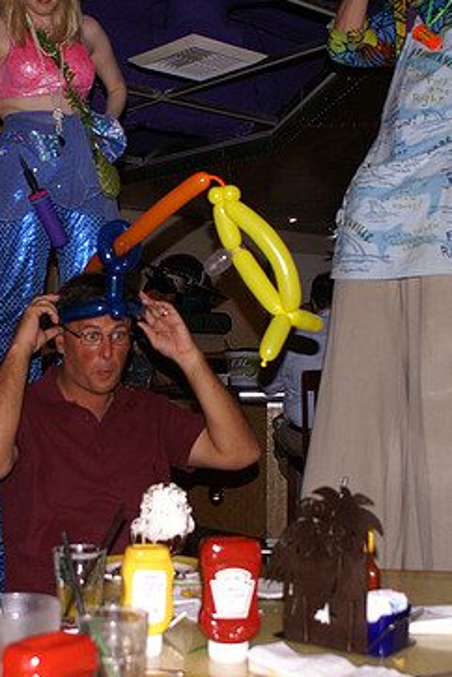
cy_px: 338
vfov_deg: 41.1
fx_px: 902
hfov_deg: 27.9
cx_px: 140
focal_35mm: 48
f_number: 4
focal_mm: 20
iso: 400
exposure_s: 1/60
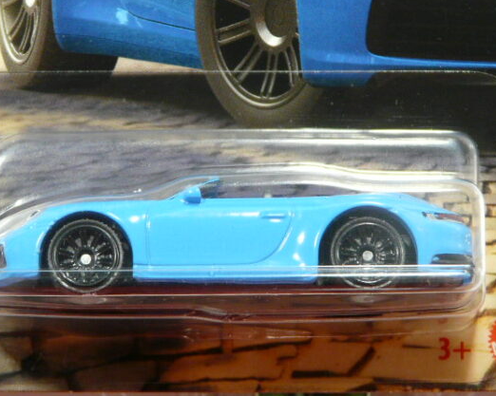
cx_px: 231
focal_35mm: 165
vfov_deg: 9.4
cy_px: 196
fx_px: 2421
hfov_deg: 11.7
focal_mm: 15.1
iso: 200
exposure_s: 1/40
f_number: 3.6
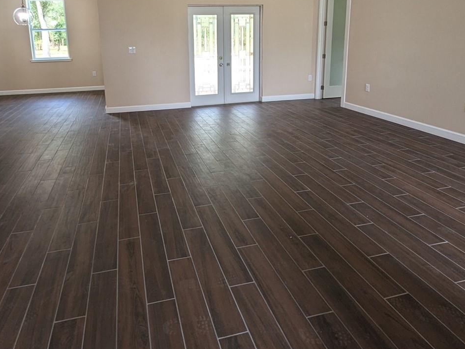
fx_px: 296
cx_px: 200
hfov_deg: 76.0
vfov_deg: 58.3
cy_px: 92
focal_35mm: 22
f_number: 2.2
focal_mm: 1.95
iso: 119
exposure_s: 1/120
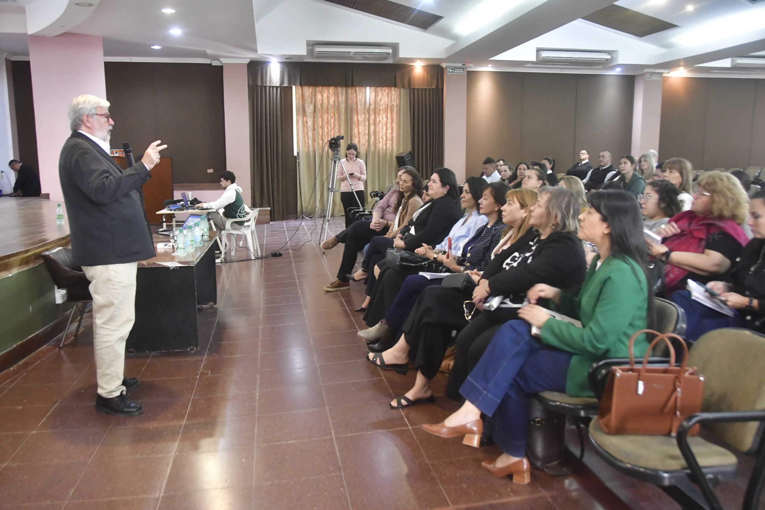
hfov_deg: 61.9
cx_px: 382
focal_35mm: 30
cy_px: 255
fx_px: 637
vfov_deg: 43.6
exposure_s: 1/50
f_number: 3.5
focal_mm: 20
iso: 3200
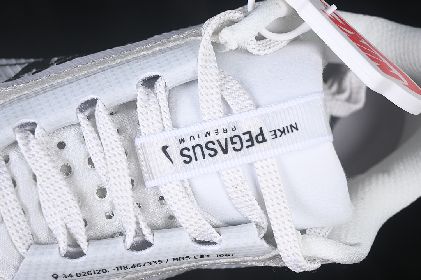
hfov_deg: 27.0
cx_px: 210
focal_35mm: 75
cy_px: 140
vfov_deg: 18.2
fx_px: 877
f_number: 7.1
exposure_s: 1/80
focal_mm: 50
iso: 160
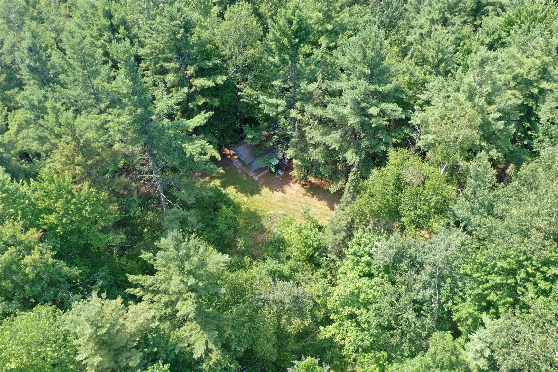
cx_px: 279
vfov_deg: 46.4
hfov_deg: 65.5
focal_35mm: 28
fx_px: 434
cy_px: 186
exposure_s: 1/120
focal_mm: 10.26
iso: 100
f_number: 4.5
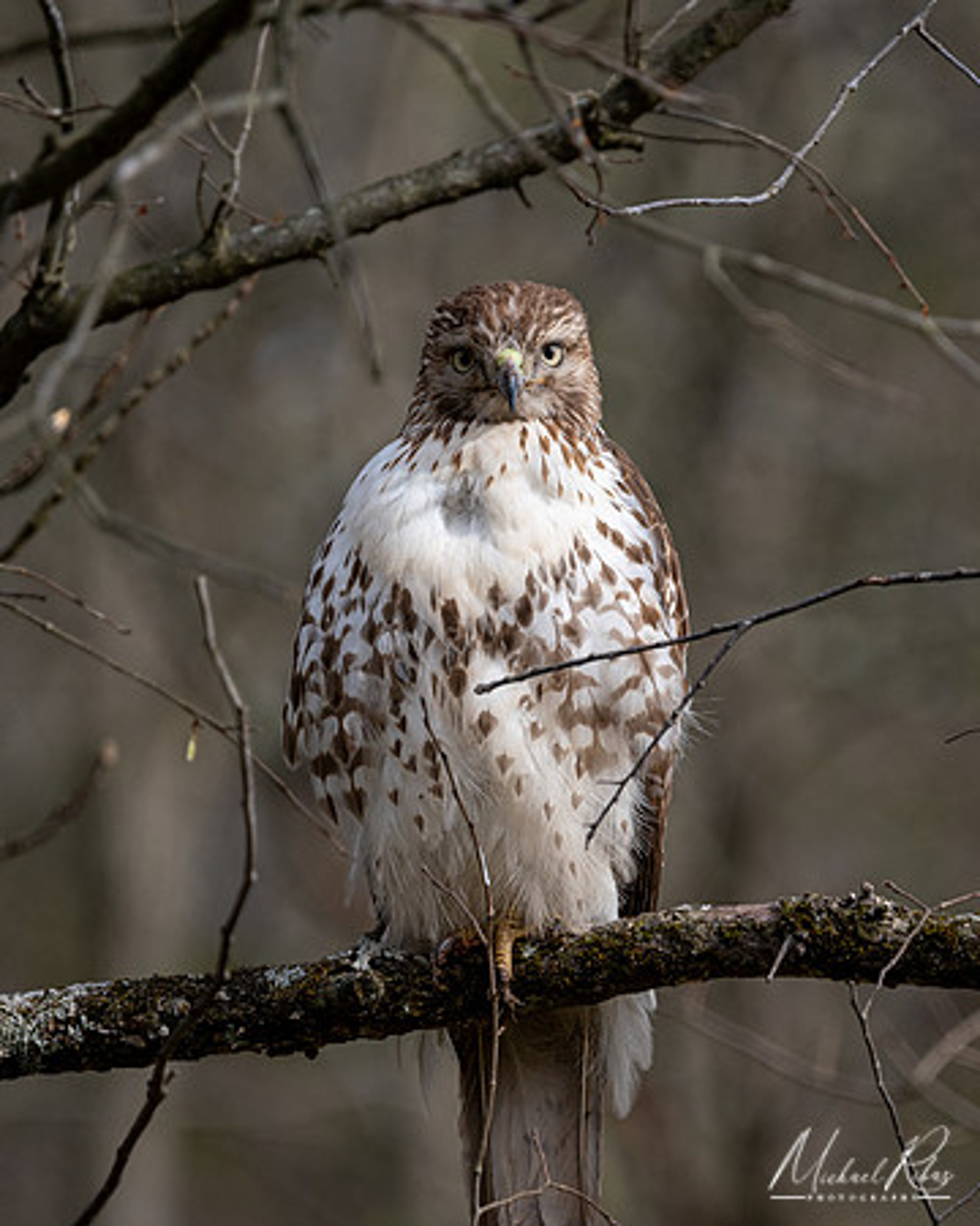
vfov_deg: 2.3
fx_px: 30623
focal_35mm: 845
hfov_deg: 1.8
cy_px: 613
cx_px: 606
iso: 200
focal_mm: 400
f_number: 6.3
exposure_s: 1/640
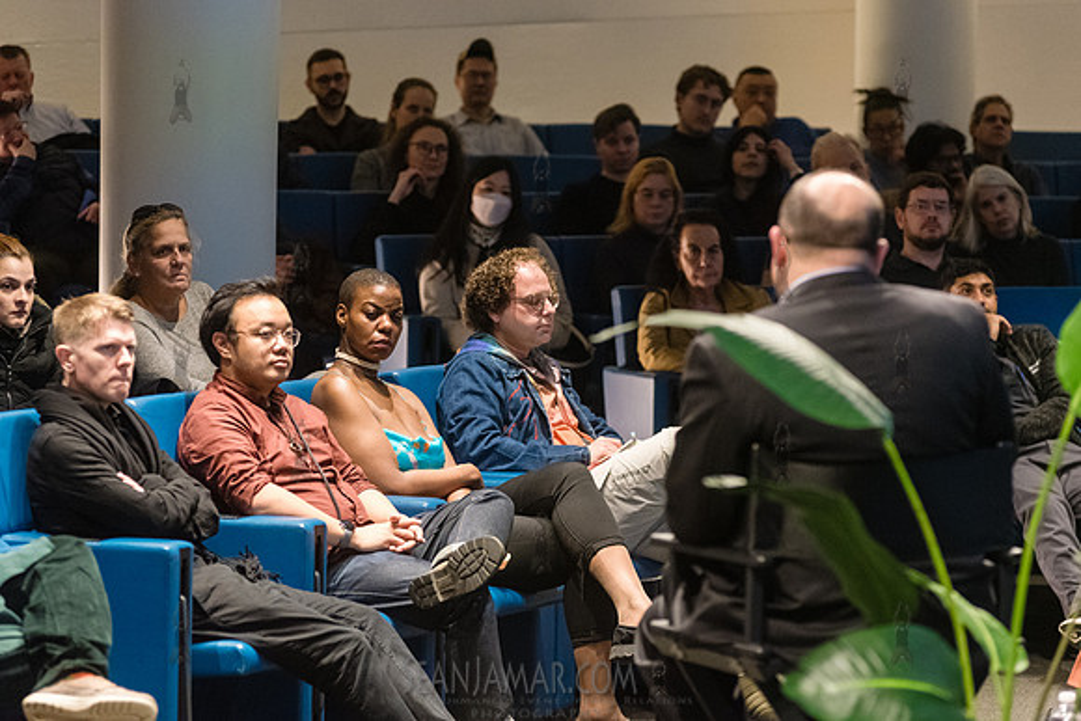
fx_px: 4470
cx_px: 549
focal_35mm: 149
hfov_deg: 13.8
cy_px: 361
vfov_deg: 9.2
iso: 6400
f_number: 4
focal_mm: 145
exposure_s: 1/125
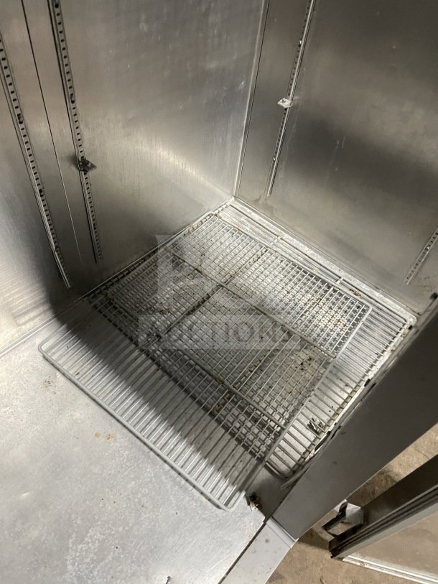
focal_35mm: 26
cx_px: 219
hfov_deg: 53.1
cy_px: 292
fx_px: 439
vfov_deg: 67.3
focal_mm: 4.2
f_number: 1.6
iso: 320
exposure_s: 1/60
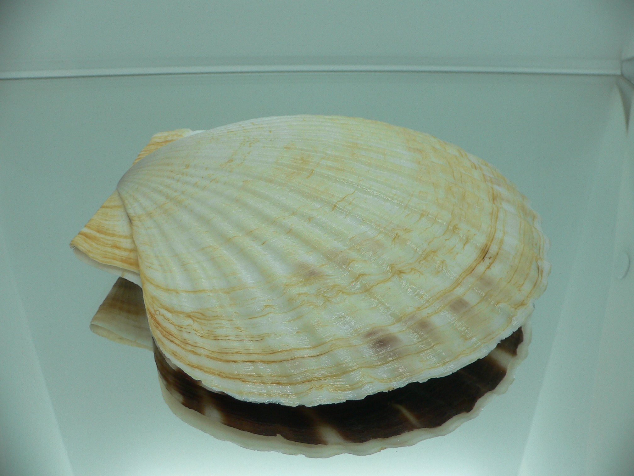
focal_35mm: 35
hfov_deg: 52.6
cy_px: 238
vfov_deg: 40.7
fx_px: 641
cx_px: 317
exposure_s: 1/80
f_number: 2.8
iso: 80
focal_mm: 4.6
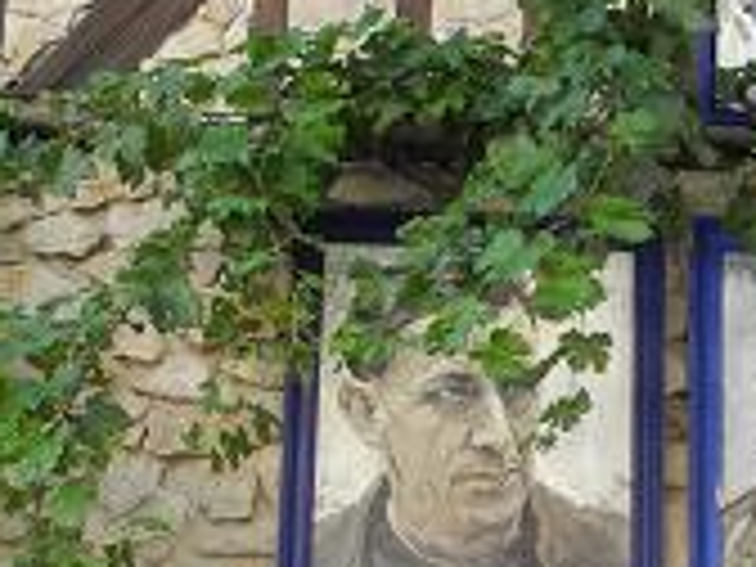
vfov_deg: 19.8
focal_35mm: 72
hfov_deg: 25.9
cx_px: 716
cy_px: 567
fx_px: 1572
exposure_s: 1/80
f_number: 2.8
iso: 100
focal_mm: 6
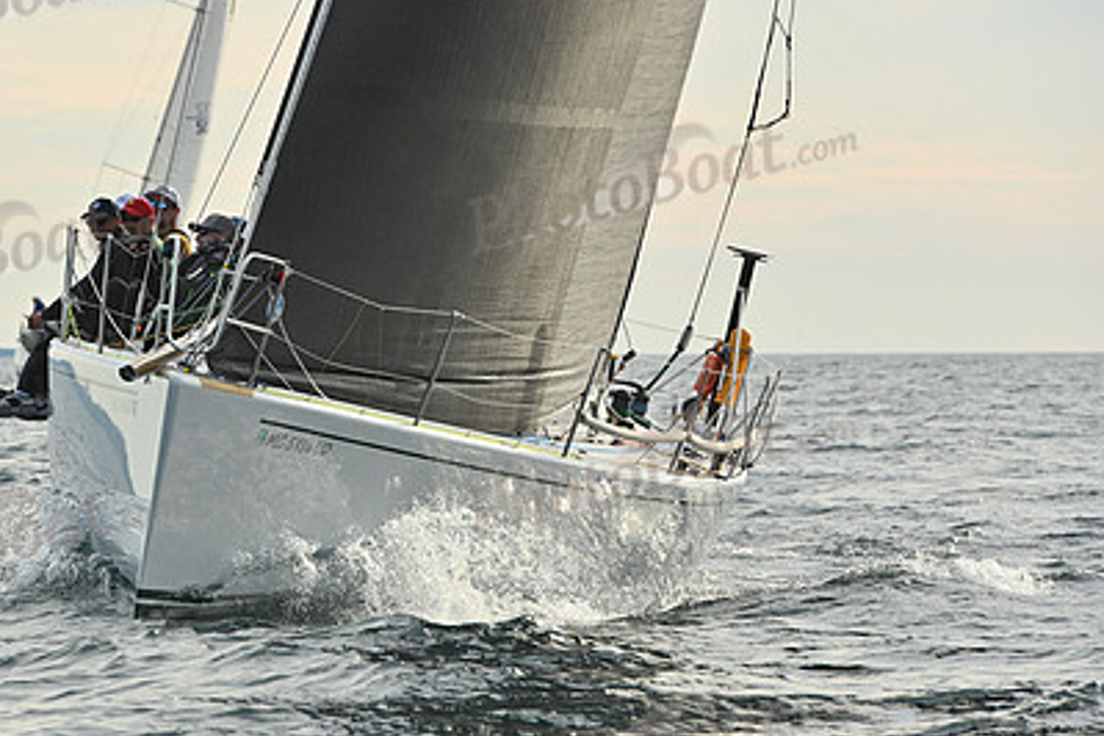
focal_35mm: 291
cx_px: 326
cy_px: 364
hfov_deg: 7.1
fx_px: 8923
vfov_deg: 4.7
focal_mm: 200
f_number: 8
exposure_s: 1/1000
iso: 320
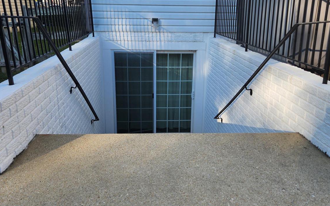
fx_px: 297
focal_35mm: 33
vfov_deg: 38.2
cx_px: 165
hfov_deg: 58.2
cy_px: 90
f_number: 1.8
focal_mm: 5.4
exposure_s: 1/569
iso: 20
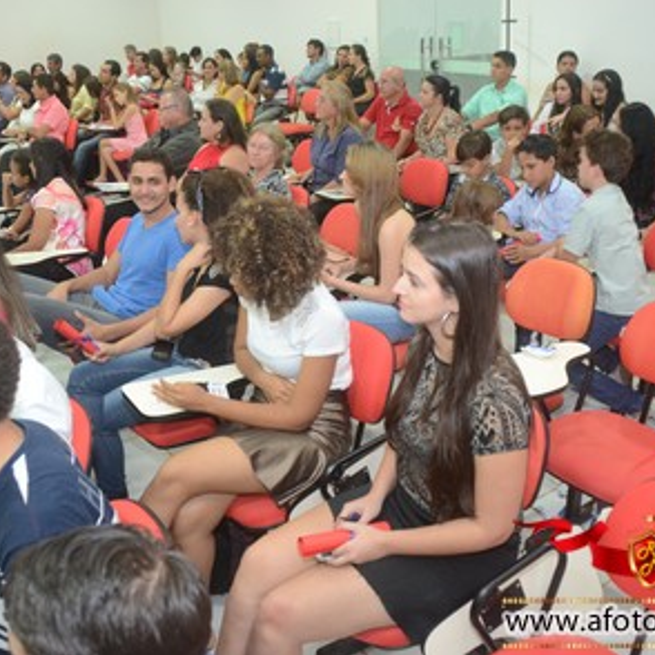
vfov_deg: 42.8
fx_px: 835
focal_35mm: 39
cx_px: 316
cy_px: 325
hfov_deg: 42.8
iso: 1600
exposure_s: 1/80
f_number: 3.5
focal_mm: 20
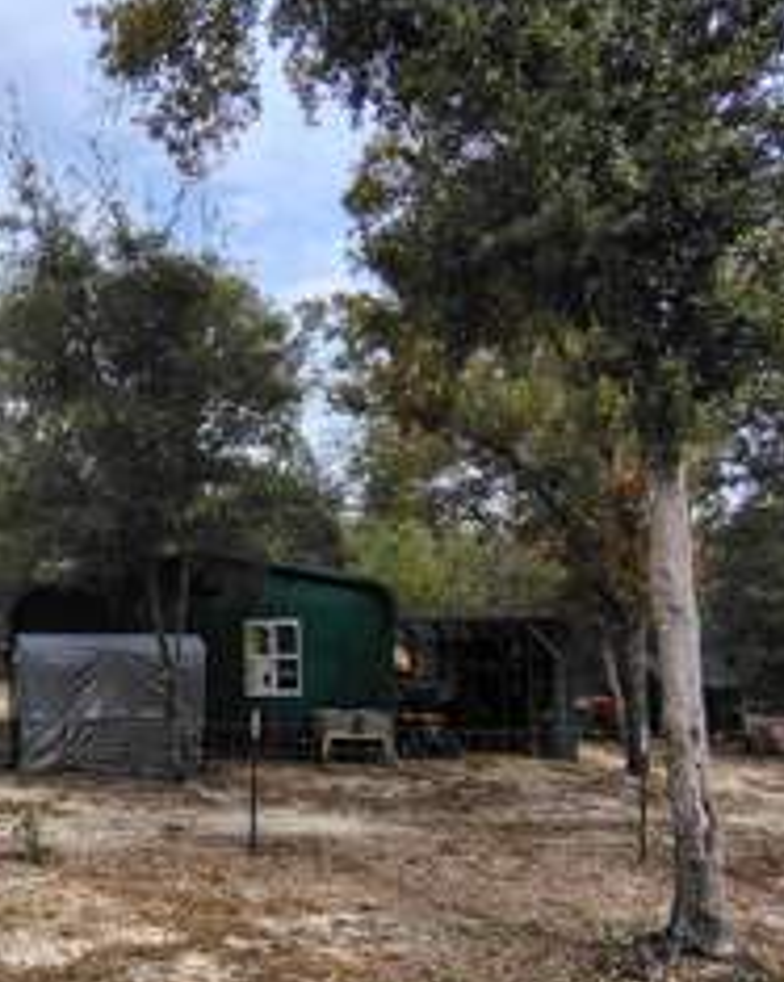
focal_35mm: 32
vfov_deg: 55.4
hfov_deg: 43.1
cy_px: 577
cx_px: 130
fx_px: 929
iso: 100
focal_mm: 2.13
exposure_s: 1/552
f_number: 2.2
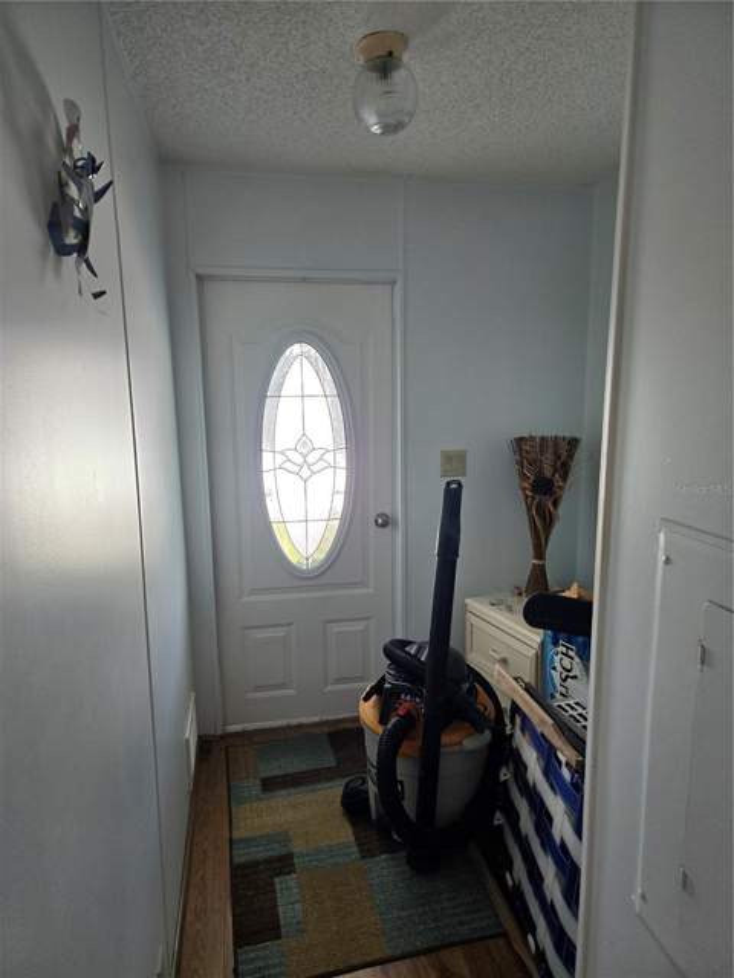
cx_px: 367
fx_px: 650
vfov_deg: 73.9
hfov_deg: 58.9
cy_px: 489
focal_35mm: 23
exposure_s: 1/120
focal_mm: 5.4
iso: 125
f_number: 1.8
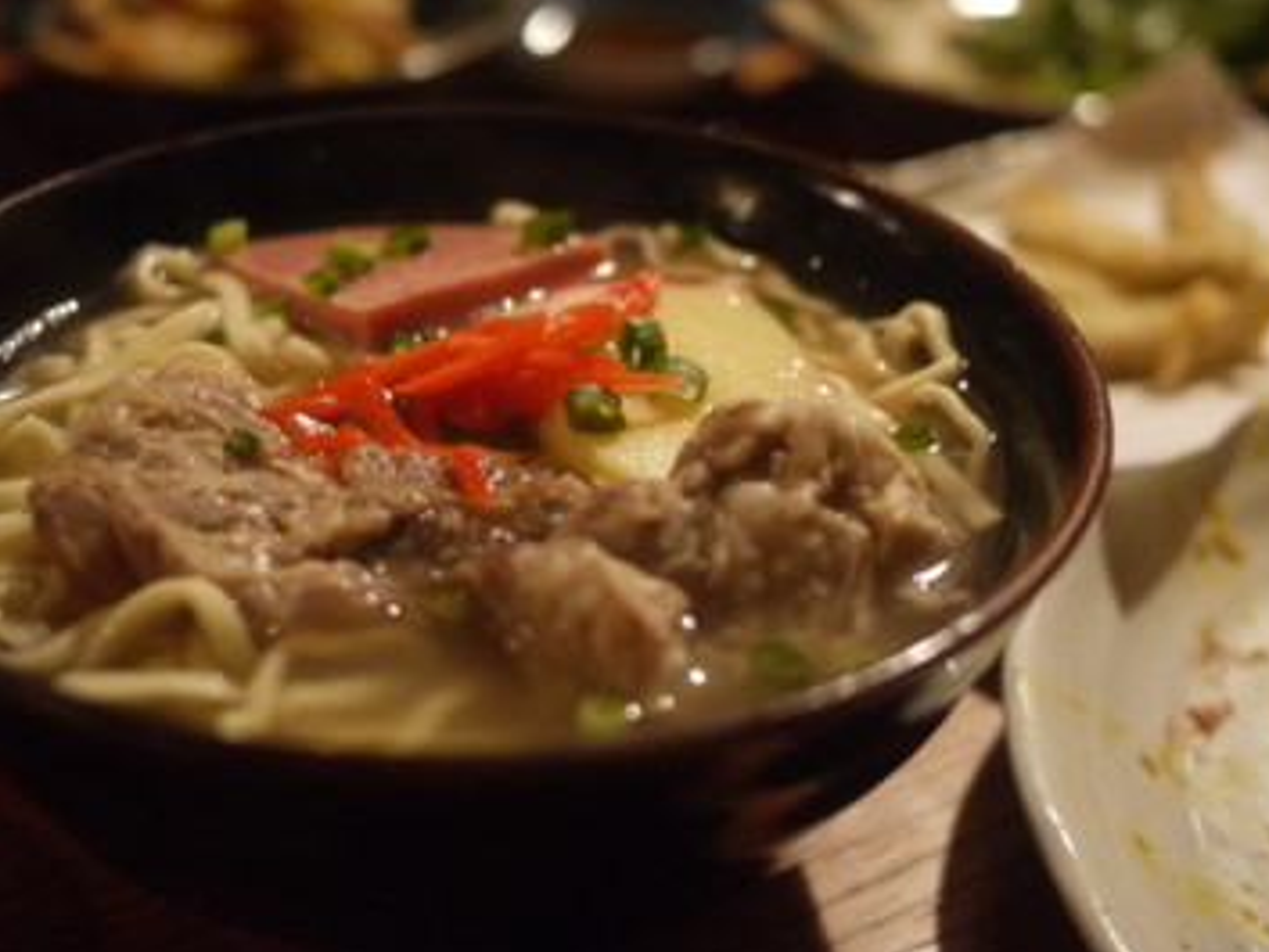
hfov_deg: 37.4
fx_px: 1870
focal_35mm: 51
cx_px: 572
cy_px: 431
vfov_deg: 28.6
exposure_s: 1/30
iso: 800
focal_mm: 20
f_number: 1.7
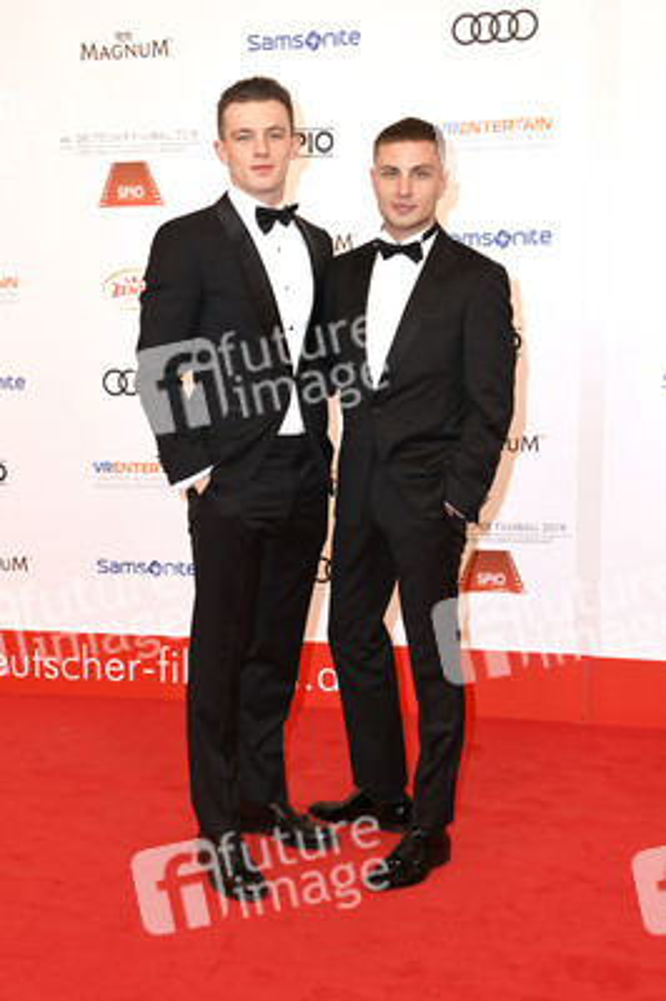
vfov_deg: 43.6
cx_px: 333
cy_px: 500
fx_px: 1251
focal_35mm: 45
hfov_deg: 29.8
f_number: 6.3
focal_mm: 45
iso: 320
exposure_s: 1/160
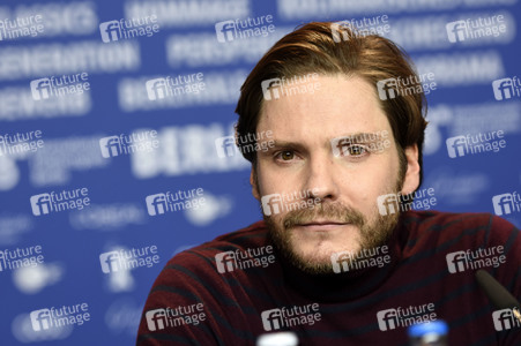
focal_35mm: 168
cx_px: 260
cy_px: 173
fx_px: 2429
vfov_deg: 8.2
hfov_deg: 12.2
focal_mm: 112
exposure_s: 1/250
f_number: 3.2
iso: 640
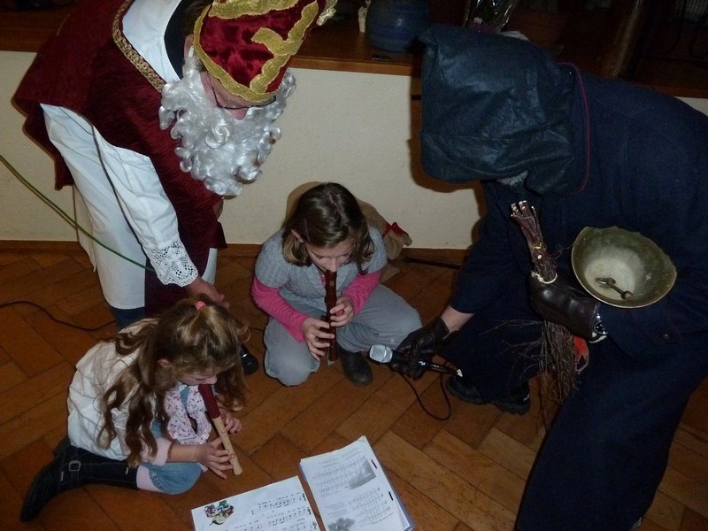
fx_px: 511
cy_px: 266
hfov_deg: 69.4
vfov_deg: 54.9
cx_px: 354
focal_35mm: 25
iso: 400
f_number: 3.3
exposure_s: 1/30
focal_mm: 4.1
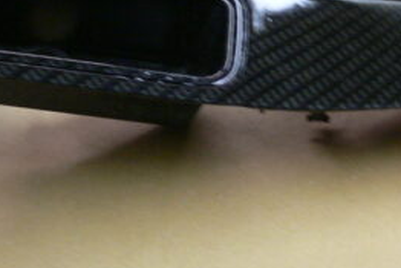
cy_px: 52
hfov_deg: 17.9
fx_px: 1237
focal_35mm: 111
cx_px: 407
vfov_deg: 12.3
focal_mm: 5.8
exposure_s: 1/25
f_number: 2.8
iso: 100
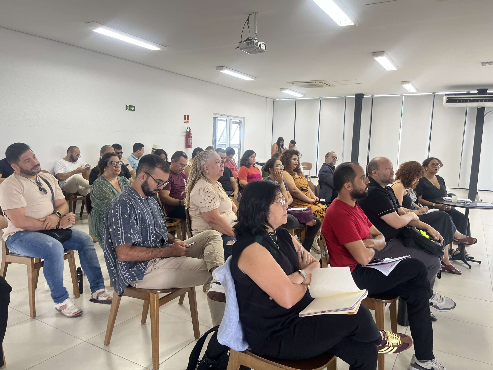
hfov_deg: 67.3
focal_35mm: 26
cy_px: 185
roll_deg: -2.5
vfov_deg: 53.1
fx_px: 370
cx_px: 246
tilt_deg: -7.2
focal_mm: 5.1
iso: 160
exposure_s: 1/60
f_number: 1.6
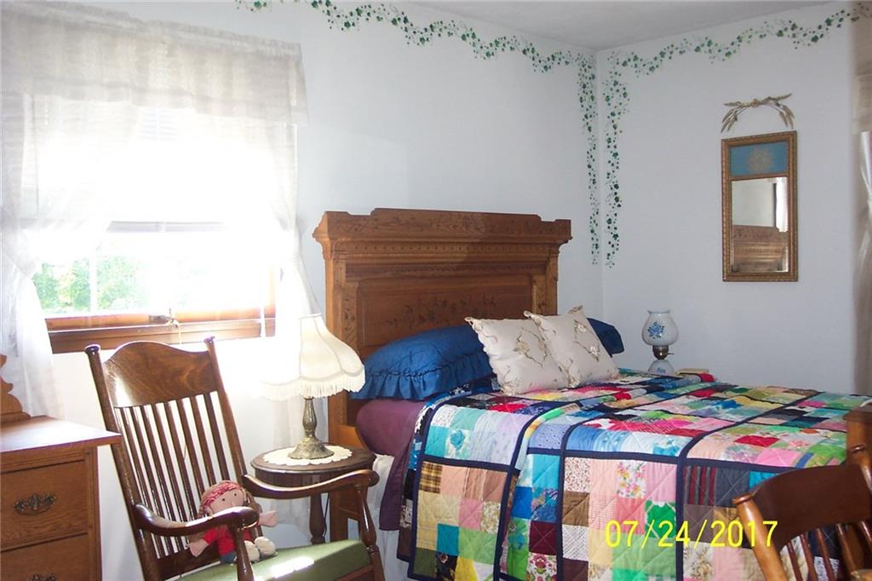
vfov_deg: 35.0
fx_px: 920
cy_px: 290
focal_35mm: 38
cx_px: 436
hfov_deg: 50.7
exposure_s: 1/30
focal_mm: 8
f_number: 2.8
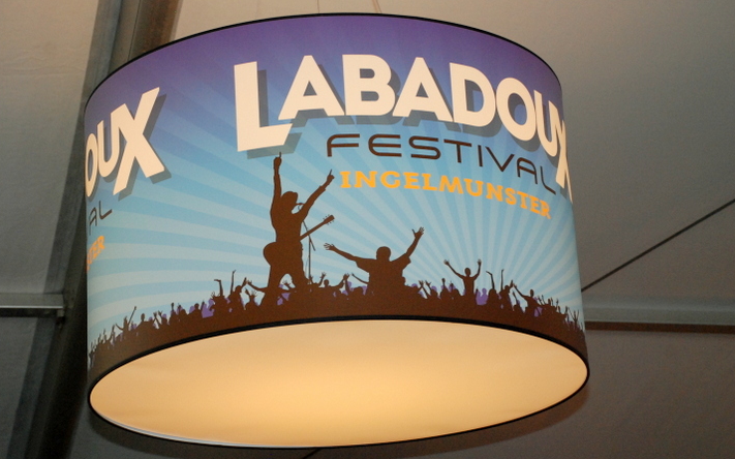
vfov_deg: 14.5
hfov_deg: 23.0
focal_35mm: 90
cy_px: 232
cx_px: 365
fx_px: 1802
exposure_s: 1/100
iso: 1250
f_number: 5.3
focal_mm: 58
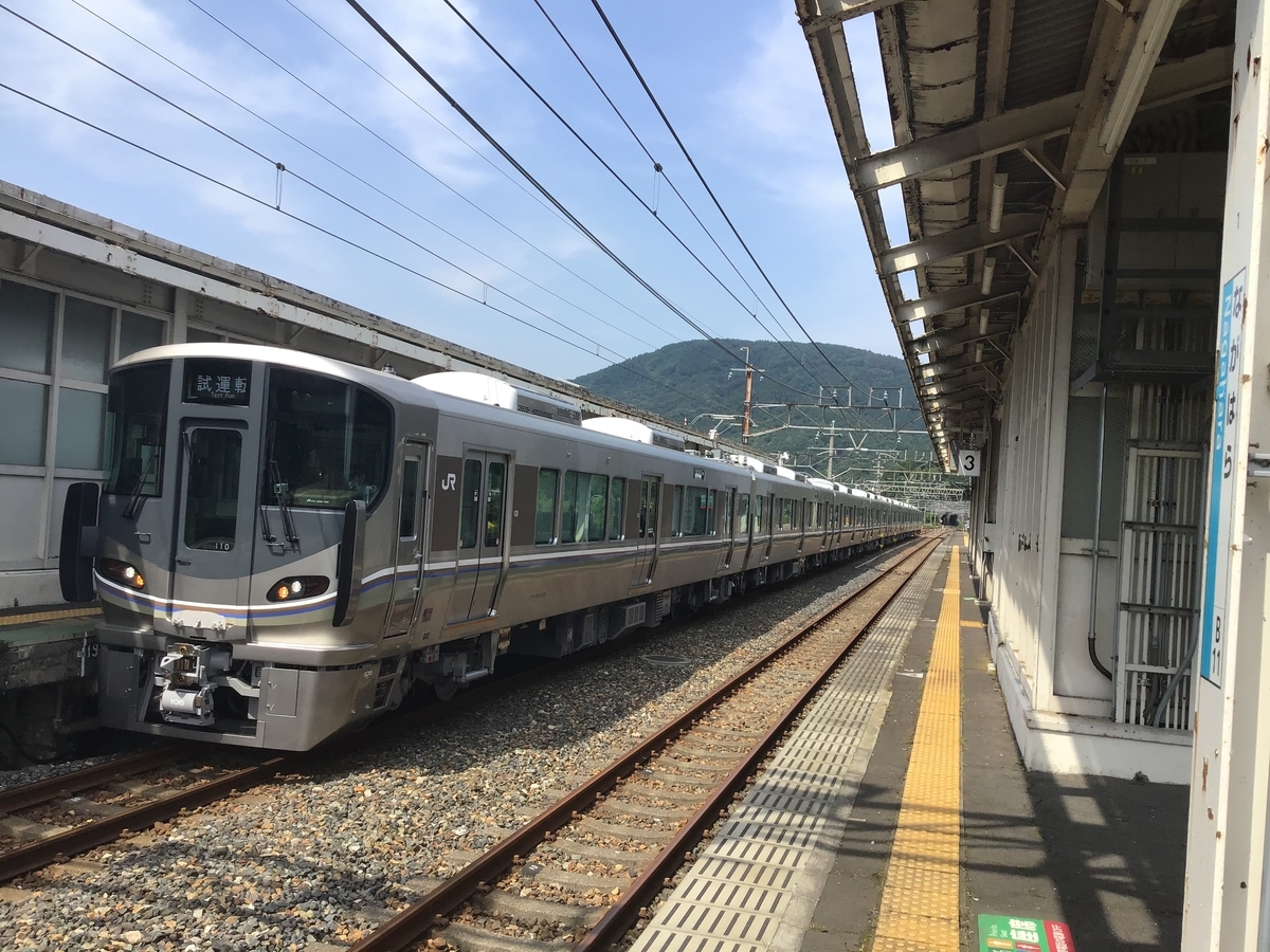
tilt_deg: +1.3
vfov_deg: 45.4
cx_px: 635
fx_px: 1137
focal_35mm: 31
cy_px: 476
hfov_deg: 58.4
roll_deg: -3.3
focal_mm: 3.3
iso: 25
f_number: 2.4
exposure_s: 1/959
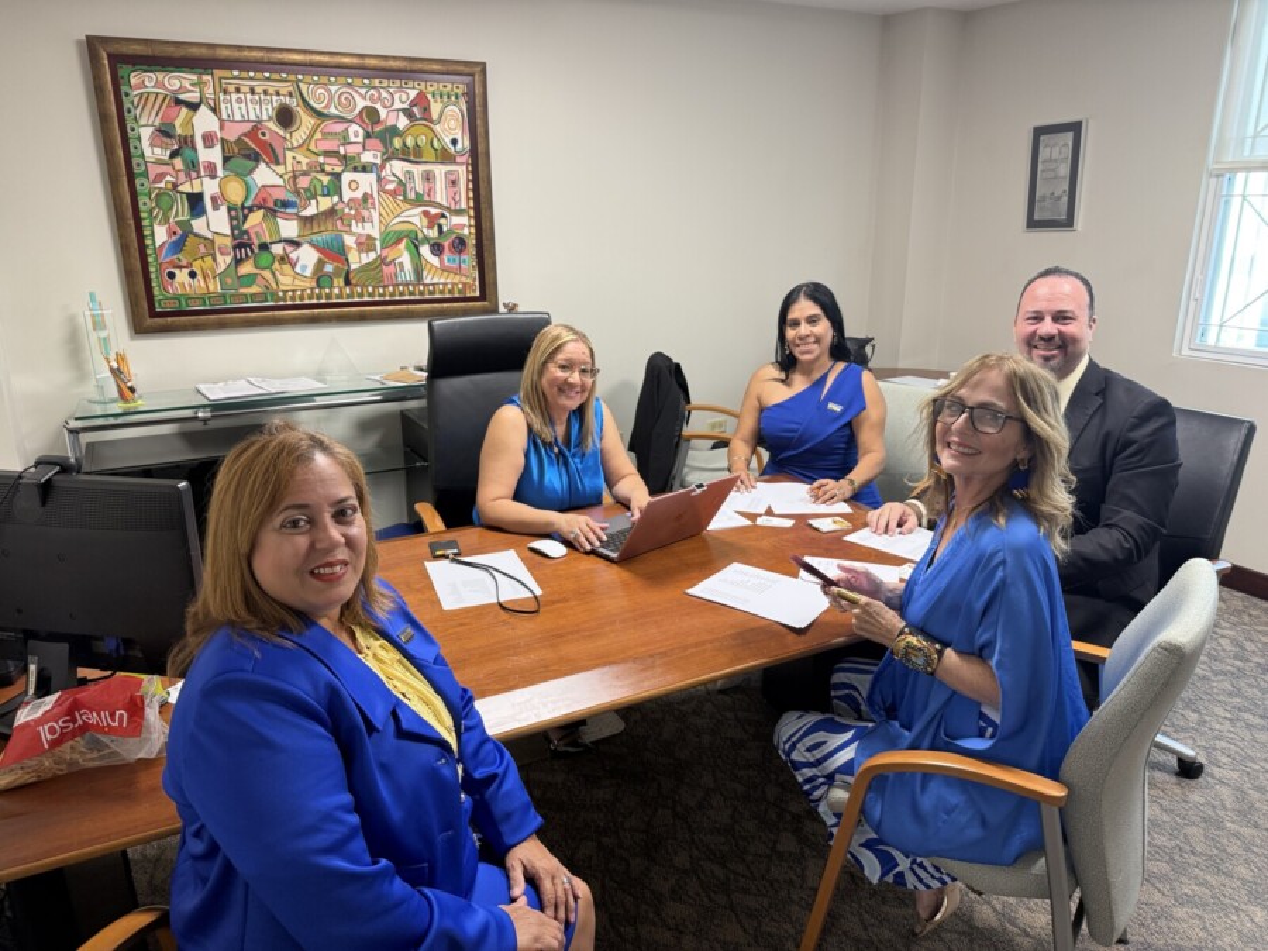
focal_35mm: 24
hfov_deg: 71.6
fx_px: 879
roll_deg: +0.8
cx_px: 634
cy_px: 476
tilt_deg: -16.0
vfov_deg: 56.8
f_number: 1.78
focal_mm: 6.76
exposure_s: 1/60
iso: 200
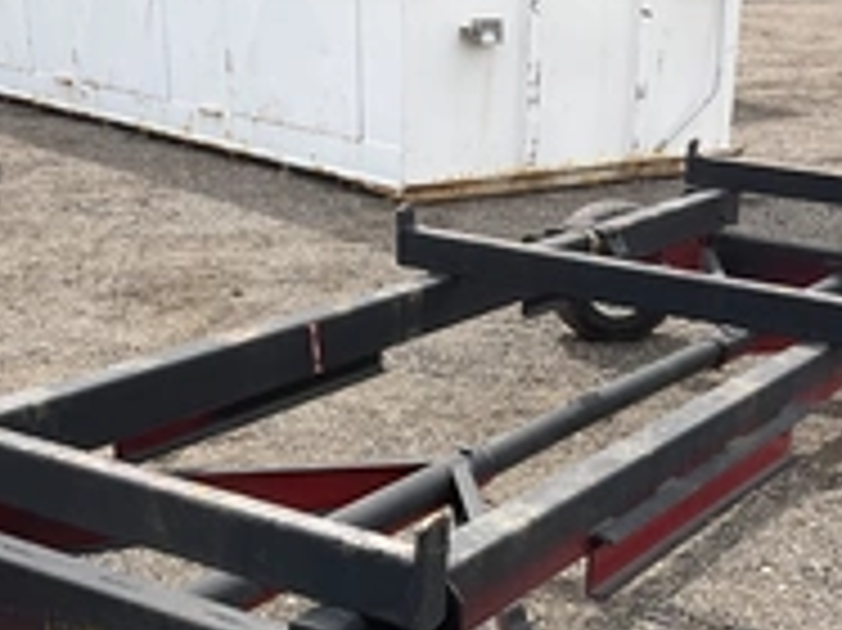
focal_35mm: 62
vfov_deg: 22.9
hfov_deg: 31.2
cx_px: 468
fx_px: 1507
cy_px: 590
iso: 25
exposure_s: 1/739
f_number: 1.8
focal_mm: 3
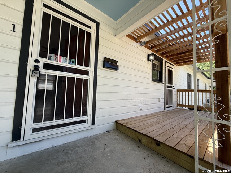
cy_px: 86
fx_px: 93
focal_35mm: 14
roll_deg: -2.8
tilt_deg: +1.4
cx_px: 116
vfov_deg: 85.7
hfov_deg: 102.1
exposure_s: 1/451
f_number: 2.2
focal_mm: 2.22
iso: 50
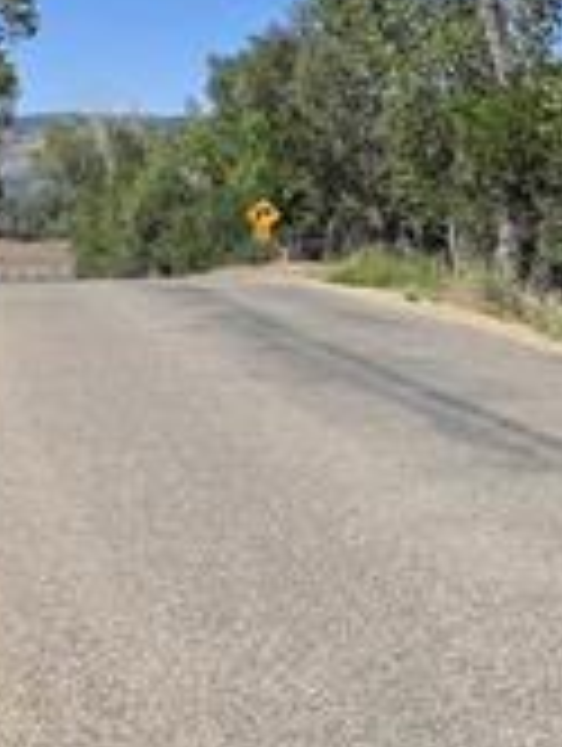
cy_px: 216
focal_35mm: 60
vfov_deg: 31.7
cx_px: 796
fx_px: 1295
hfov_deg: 21.3
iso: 40
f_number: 1.9
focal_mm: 2.2
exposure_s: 1/2664
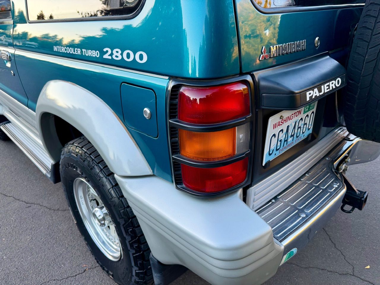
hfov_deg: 71.6
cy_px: 142
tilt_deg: -27.4
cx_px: 190
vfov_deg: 56.8
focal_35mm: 24
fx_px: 263
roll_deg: +1.3
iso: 125
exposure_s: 1/200
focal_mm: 6.76
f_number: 1.78
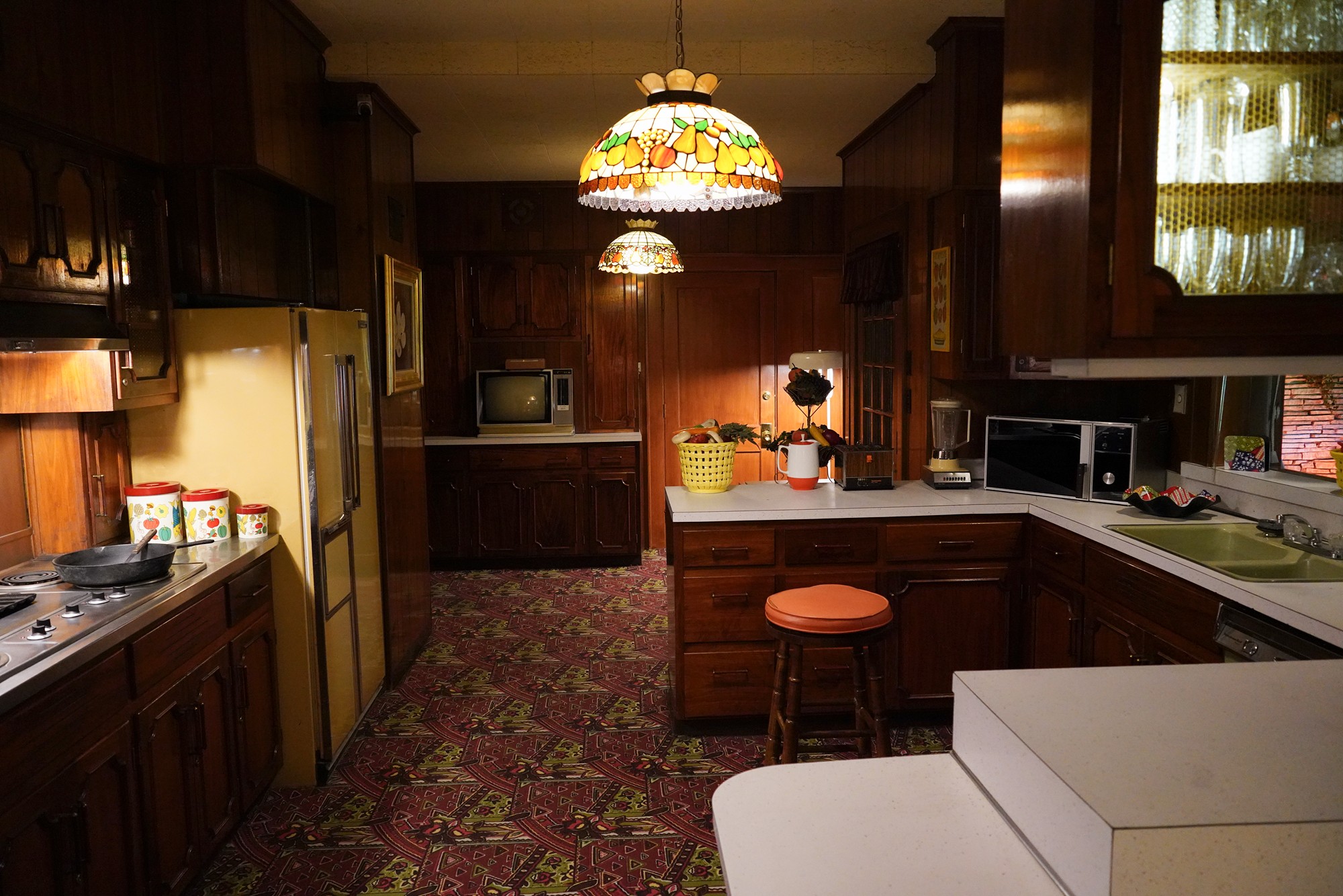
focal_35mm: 28
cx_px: 672
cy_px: 448
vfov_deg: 46.4
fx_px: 1045
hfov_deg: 65.5
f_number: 5
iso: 8000
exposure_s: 1/100
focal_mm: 28
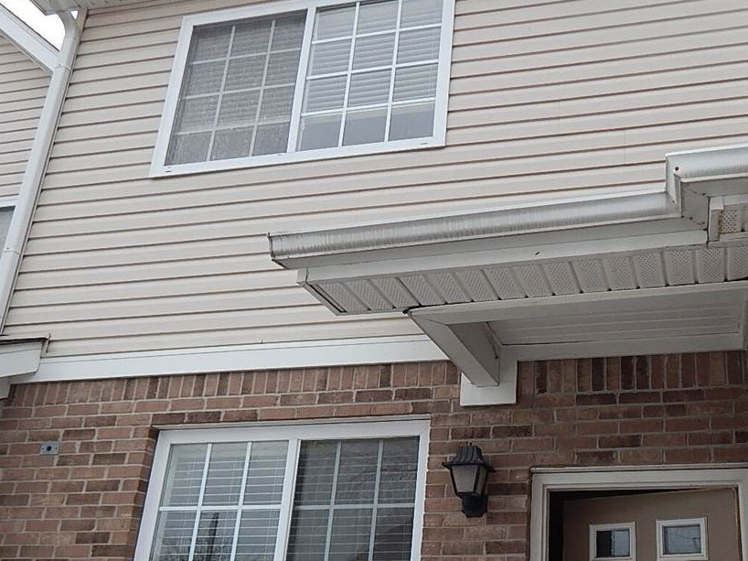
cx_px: 552
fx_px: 778
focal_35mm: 36
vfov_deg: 39.0
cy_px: 388
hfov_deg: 49.5
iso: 125
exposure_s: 1/800
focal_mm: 4
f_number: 3
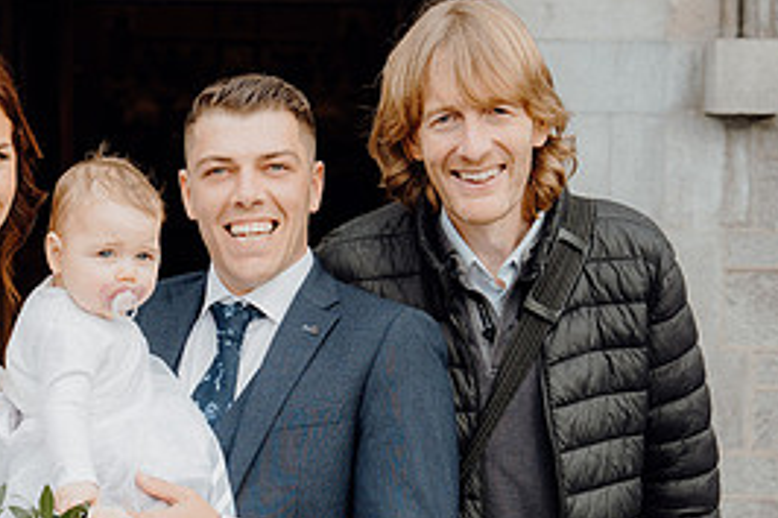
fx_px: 2829
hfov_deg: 15.6
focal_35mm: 131
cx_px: 266
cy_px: 467
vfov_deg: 10.4
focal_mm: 60
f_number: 5
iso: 125
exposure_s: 1/160
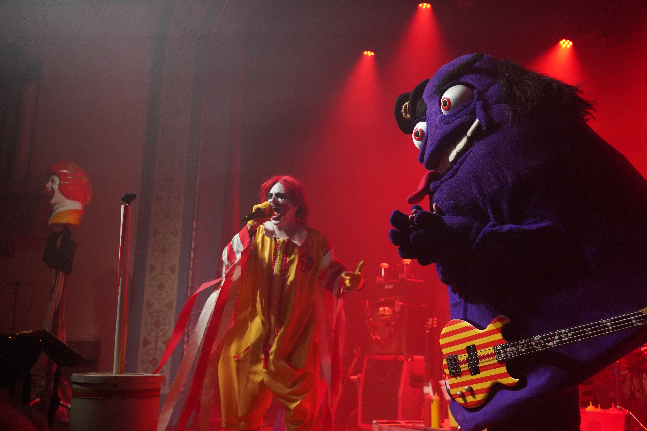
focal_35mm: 39
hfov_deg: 49.6
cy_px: 216
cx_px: 324
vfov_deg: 34.2
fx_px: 701
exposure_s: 1/160
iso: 10000
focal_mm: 39
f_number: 4
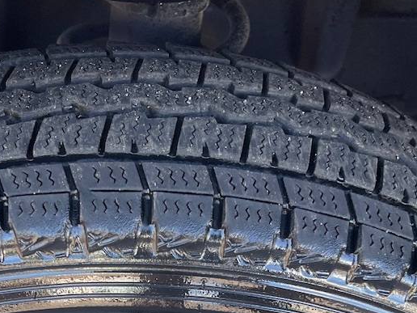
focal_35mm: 62
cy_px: 369
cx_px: 120
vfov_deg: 22.0
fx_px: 747
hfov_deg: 30.8
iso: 64
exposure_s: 1/121
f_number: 1.6
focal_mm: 5.1
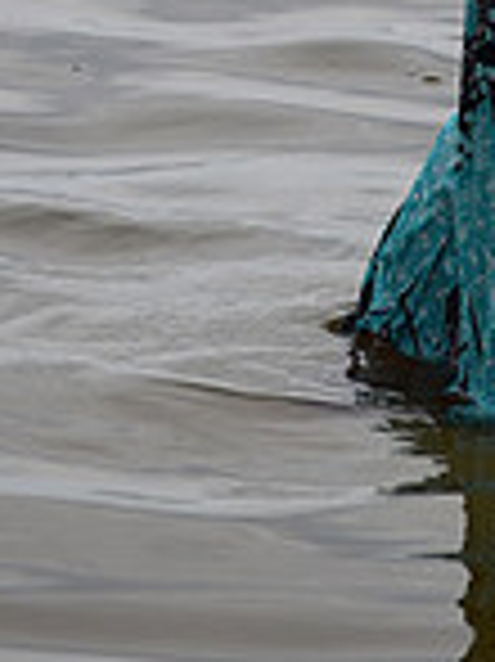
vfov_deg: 3.4
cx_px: 722
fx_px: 11113
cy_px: -446
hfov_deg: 2.5
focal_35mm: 582
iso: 400
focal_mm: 102
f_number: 5
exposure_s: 1/1250
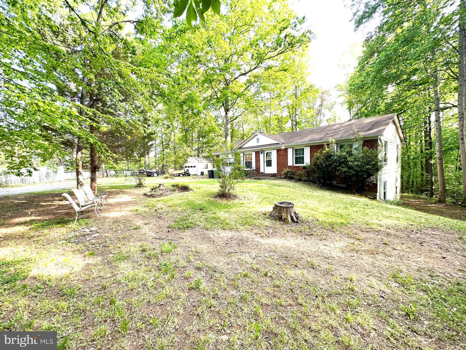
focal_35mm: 14
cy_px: 175
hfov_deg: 102.1
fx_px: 188
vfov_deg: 85.7
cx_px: 233
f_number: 2.2
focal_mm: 2.22
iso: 50
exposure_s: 1/99
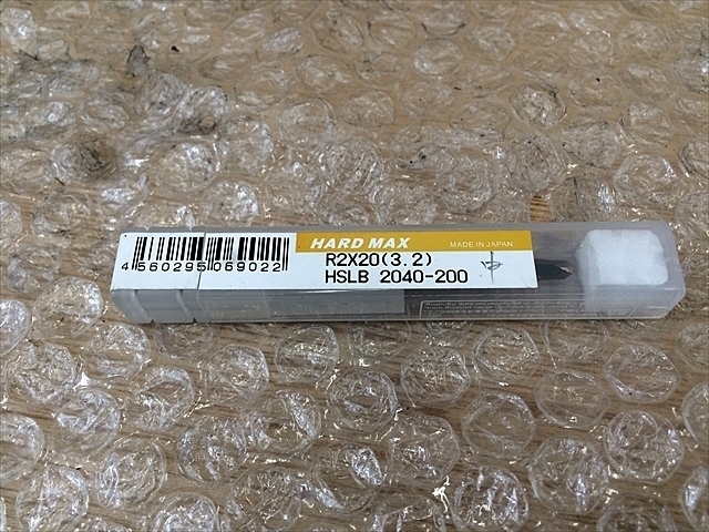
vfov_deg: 48.2
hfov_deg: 61.7
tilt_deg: -62.4
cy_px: 266
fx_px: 594
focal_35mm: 29
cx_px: 354
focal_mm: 4.15
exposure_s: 1/30
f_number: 2.2
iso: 32
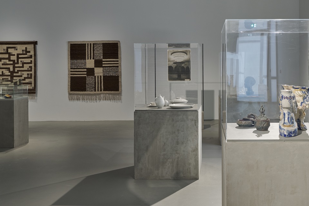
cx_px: 209
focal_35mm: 41
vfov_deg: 32.4
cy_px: 71
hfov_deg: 46.6
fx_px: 352
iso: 64
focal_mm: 19
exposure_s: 1/2
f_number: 8
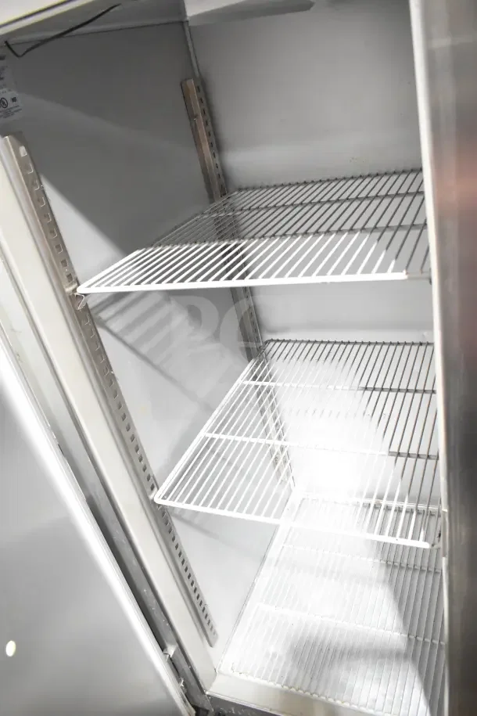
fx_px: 537
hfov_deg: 47.9
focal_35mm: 27
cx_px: 238
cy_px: 358
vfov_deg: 67.4
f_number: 4
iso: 6400
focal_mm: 18
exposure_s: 1/100
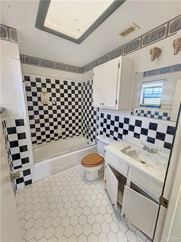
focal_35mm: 14
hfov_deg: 85.7
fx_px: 98
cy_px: 121
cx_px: 90
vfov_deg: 102.1
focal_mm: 2.22
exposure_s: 1/83
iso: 320
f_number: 2.2
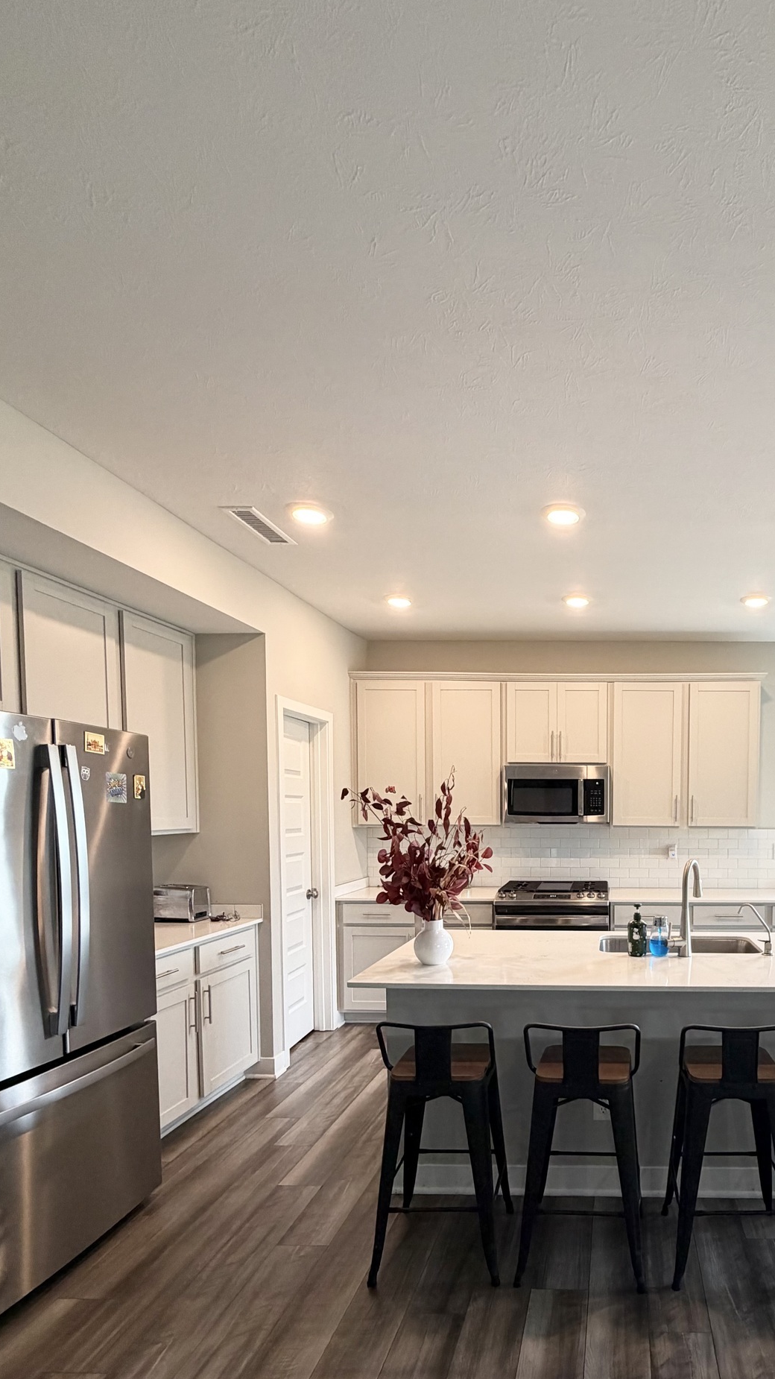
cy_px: 851
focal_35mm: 19
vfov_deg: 88.0
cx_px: 603
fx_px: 694
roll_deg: -0.6
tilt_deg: -3.1
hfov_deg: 54.9
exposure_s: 1/120
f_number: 2.2
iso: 200
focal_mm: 2.22
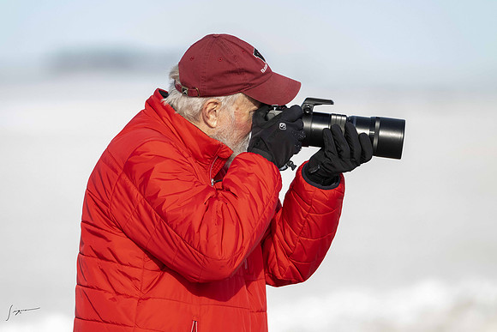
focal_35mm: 500
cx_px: 248
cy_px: 166
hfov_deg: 4.1
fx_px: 6904
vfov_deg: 2.8
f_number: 5.6
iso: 1600
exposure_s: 1/2500
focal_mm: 500
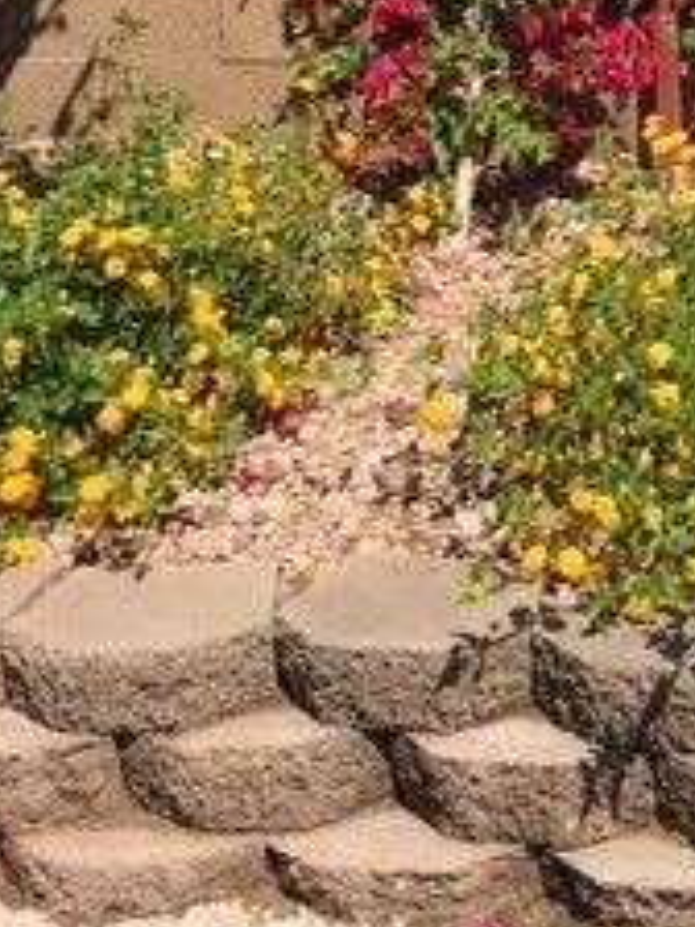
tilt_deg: -5.1
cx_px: 943
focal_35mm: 83
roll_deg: +0.4
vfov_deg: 21.1
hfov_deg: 16.6
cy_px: -319
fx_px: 2222
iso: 25
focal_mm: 4.15
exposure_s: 1/1374
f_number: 2.2
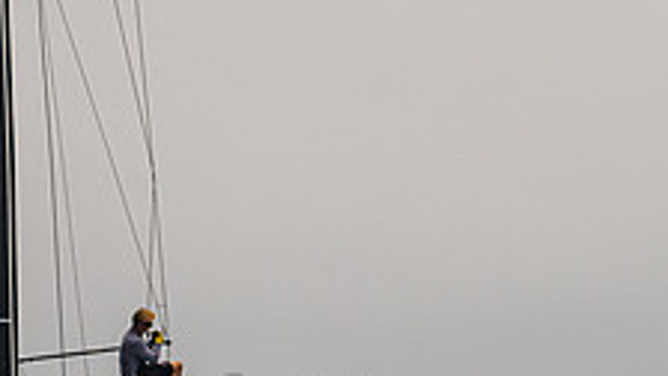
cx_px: 179
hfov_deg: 4.5
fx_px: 8414
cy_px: 436
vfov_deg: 2.6
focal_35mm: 475
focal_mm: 135
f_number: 6.3
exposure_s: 1/2500
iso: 250
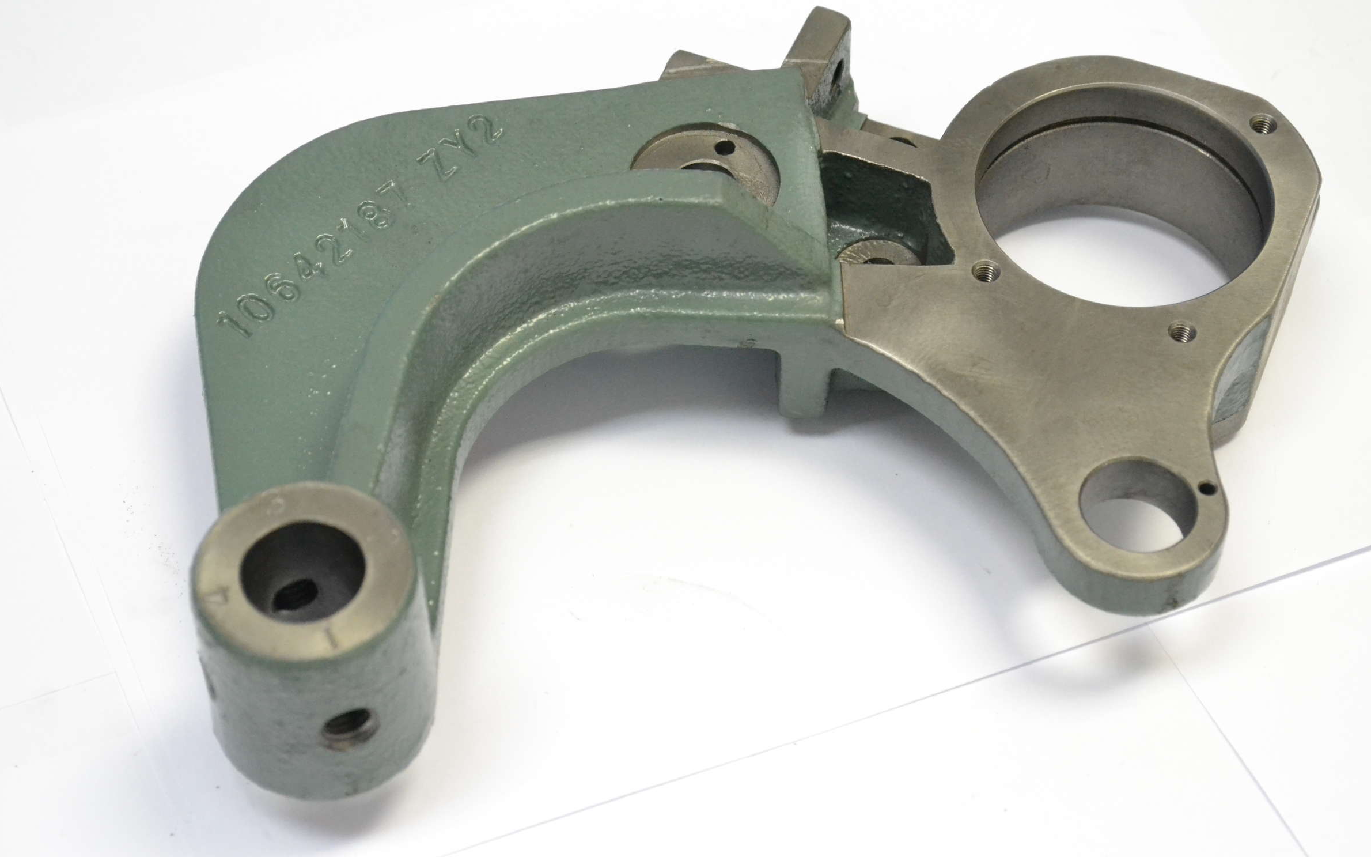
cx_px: 685
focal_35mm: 74
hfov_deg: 27.9
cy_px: 414
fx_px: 2765
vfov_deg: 17.6
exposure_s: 1/60
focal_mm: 48
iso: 3200
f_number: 7.1
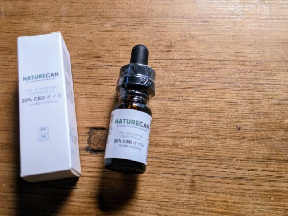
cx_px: 125
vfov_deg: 40.7
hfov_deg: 52.5
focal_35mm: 35
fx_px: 291
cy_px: 115
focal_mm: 4.44
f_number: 1.8
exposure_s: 1/313
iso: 54
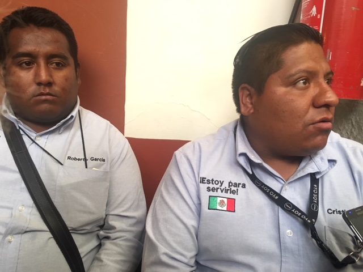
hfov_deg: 61.7
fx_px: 304
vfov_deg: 48.2
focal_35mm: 29
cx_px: 182
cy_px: 136
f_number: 2.2
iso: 100
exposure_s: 1/30
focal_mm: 4.15
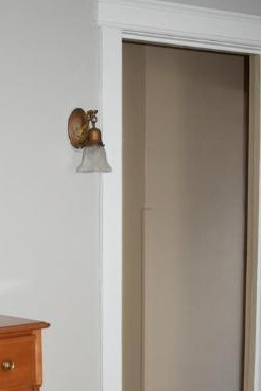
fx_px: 816
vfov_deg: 26.4
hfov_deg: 18.0
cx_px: 47
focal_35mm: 75
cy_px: 327
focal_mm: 24
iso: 1800
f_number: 3.8
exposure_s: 1/60
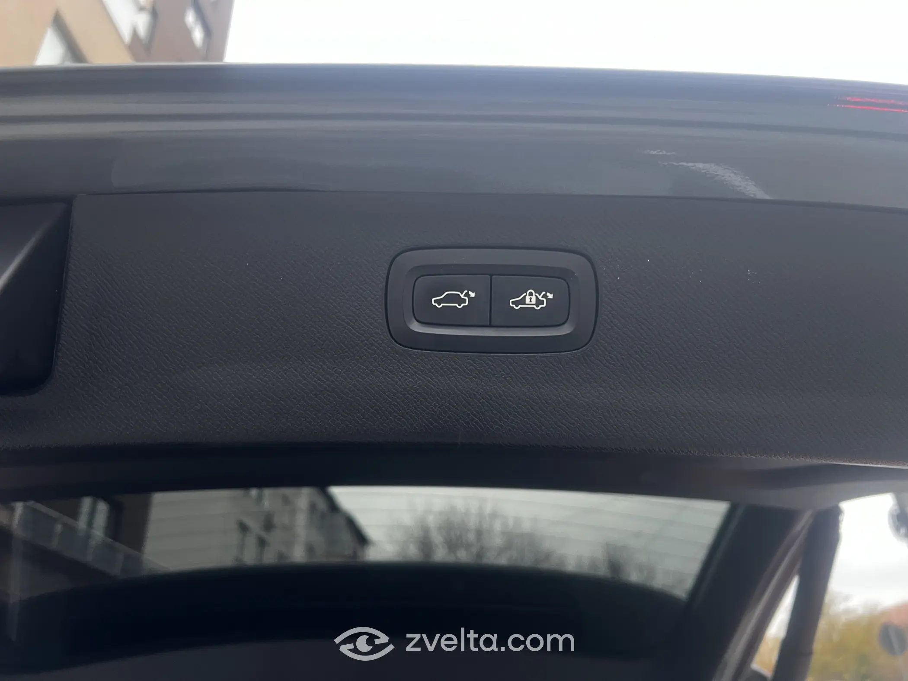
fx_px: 682
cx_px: 454
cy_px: 340
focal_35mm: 26
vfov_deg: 53.1
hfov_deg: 67.3
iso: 200
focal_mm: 5.7
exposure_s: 1/60
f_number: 1.5
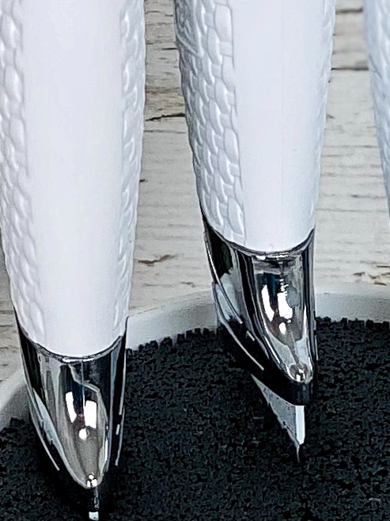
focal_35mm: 312
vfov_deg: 6.2
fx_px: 4690
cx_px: 330
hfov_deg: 4.8
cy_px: 1029
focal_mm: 6
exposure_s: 1/132
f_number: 2
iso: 20
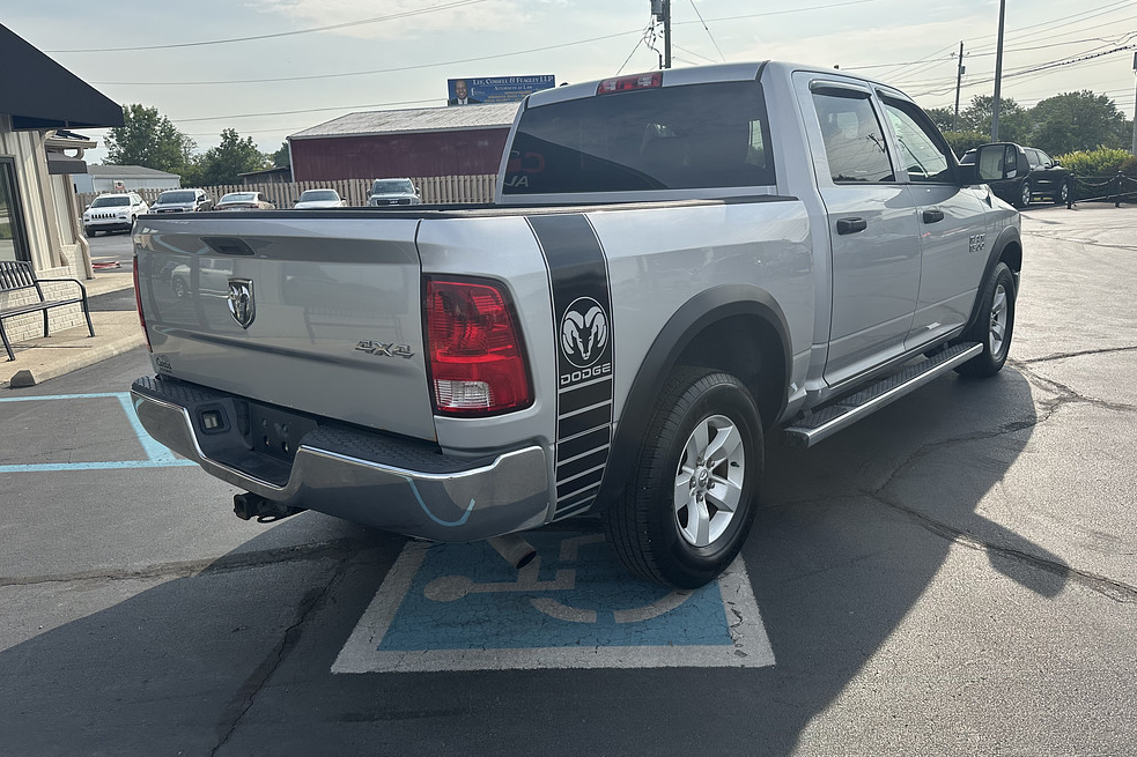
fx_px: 821
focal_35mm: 26
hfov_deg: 69.4
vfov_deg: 49.5
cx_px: 579
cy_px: 366
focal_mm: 6.86
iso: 80
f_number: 1.78
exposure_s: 1/4348
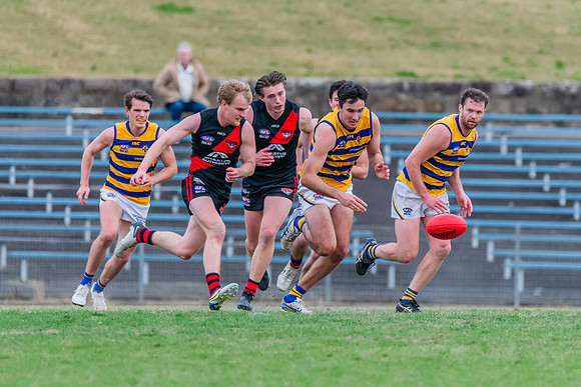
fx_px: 11454
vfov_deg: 1.9
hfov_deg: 2.9
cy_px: 190
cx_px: 329
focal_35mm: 710
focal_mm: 500
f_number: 6.3
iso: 2000
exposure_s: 1/1600
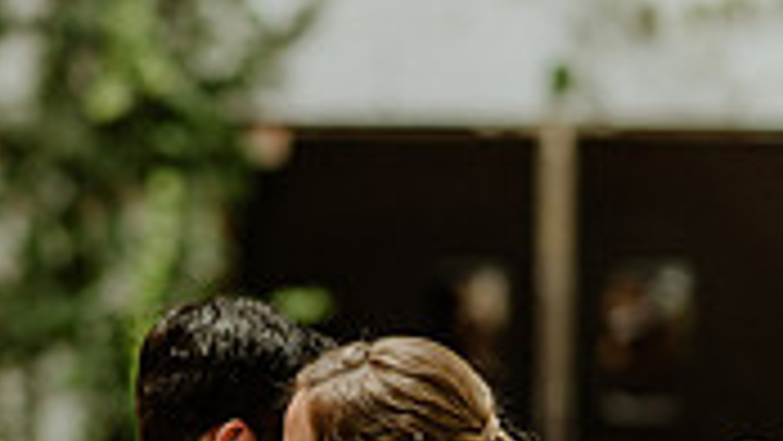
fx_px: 8245
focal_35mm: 397
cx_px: 294
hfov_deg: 5.4
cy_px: 599
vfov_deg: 3.1
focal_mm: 105
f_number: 1.8
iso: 125
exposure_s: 1/160
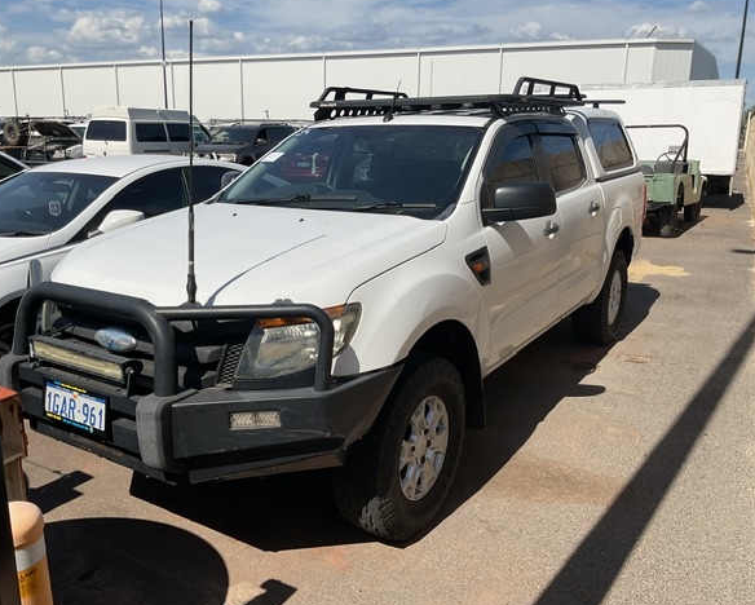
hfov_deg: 57.1
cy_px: 301
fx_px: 693
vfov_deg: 47.2
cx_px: 353
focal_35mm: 31
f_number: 1.8
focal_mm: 3
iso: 16
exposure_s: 1/4065
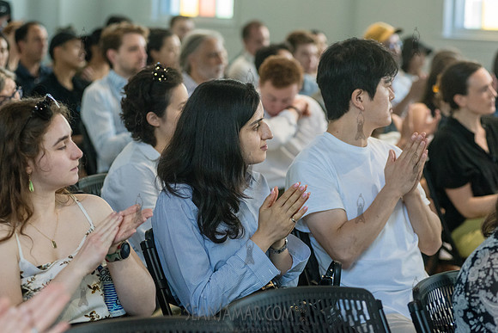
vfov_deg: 12.8
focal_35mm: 107
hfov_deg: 19.0
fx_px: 1486
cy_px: 166
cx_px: 249
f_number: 4
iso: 4000
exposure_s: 1/320
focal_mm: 105
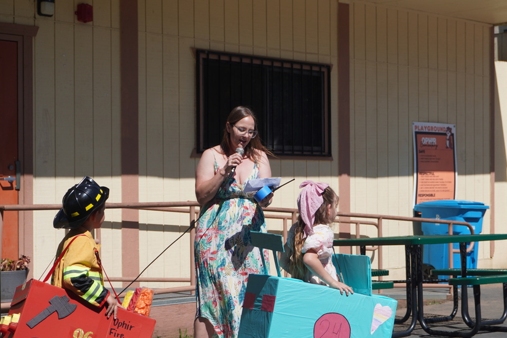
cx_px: 278
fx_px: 1023
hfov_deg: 27.8
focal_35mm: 73
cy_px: 196
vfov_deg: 18.8
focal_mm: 39
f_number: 5.6
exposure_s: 1/800
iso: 100
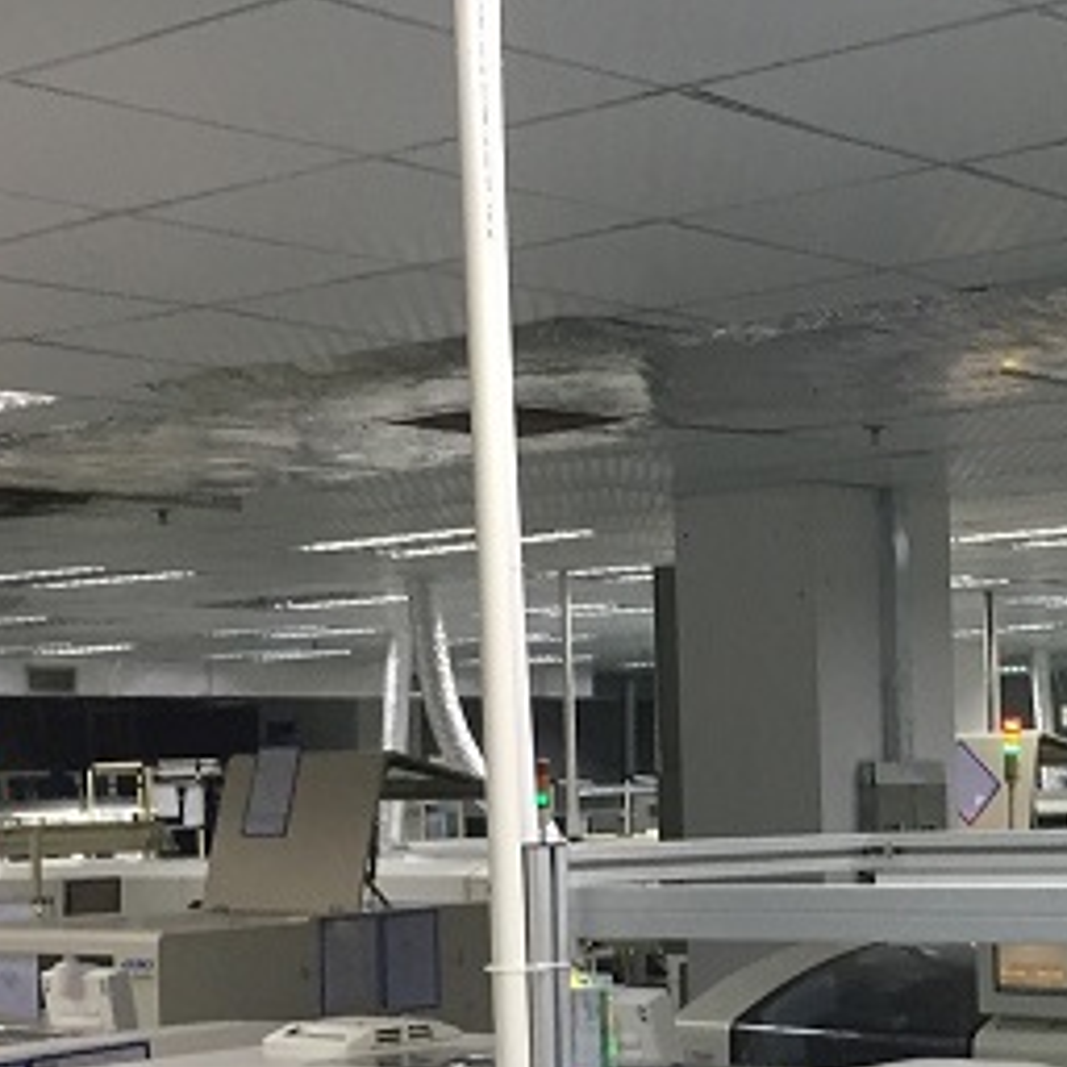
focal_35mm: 75
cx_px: 1059
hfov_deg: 22.2
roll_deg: +1.6
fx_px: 2615
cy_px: 759
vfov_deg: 22.9
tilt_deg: -2.1
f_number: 2.2
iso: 50
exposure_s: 1/33
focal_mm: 4.15
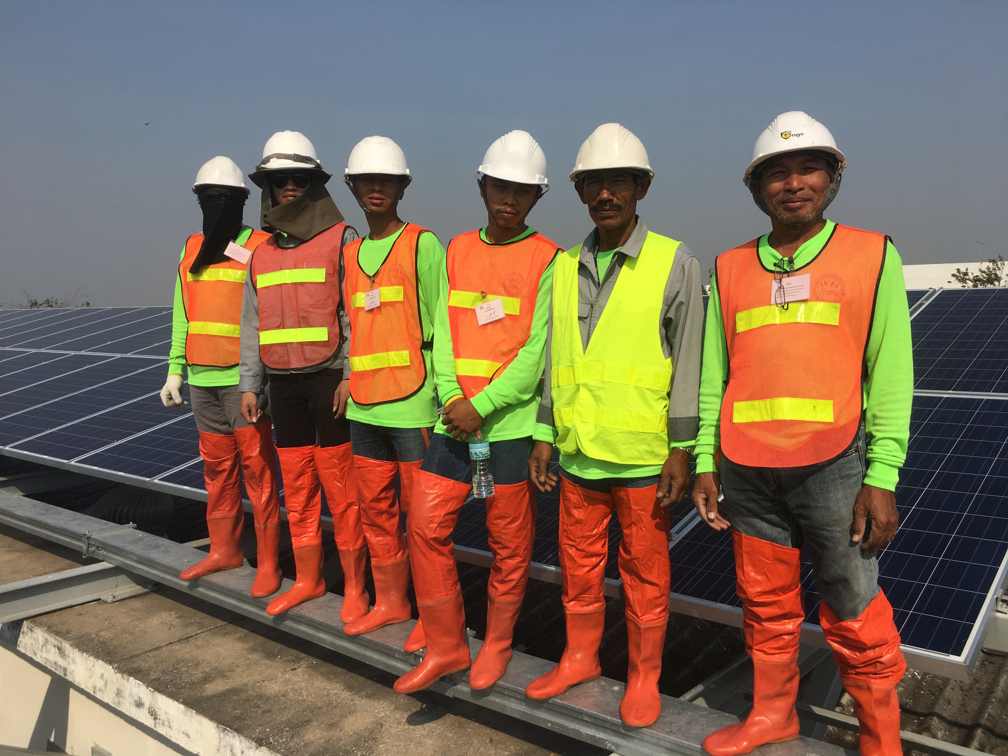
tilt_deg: -7.8
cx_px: 504
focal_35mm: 29
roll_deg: -0.4
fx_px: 844
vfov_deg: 48.2
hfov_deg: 61.7
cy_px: 378
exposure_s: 1/2481
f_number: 2.2
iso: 25
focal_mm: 4.15
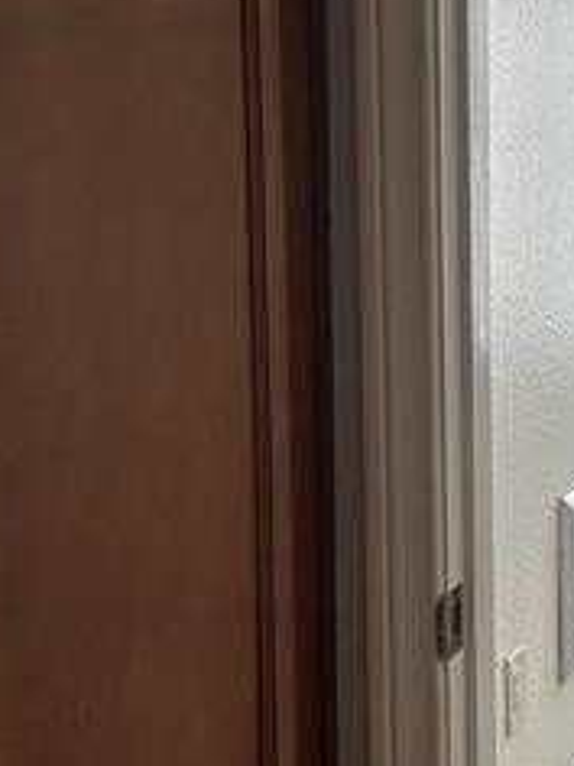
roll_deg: +1.5
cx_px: 438
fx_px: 1725
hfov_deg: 18.8
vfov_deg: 24.9
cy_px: 234
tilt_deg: -6.4
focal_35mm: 78
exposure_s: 1/441
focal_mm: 6.86
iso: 80
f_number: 1.78
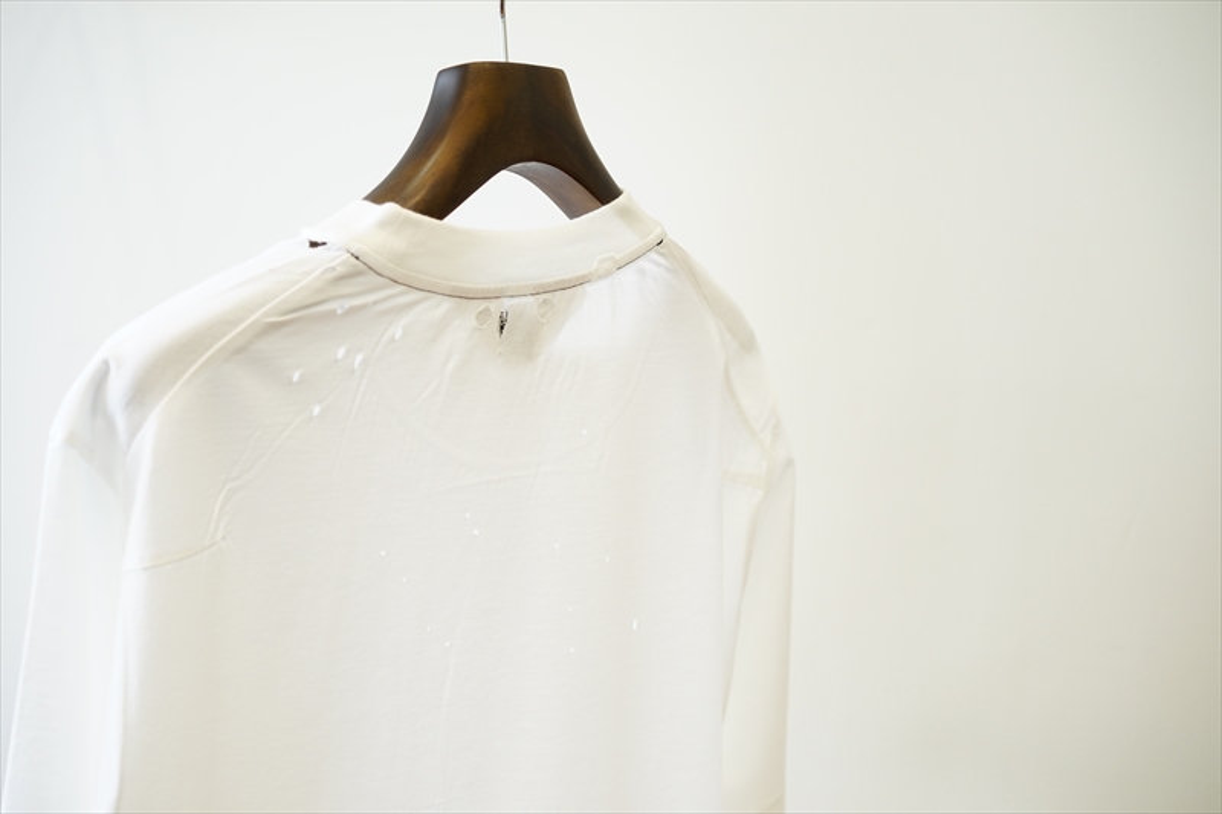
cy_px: 407
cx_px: 611
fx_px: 1866
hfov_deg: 36.3
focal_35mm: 55
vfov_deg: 24.6
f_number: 4
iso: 400
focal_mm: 55
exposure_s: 1/60
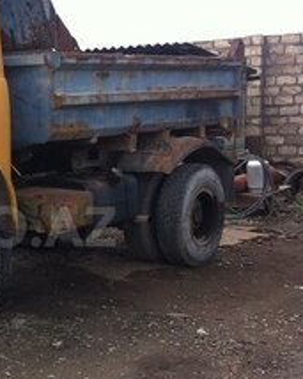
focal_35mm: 79
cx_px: -20
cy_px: 227
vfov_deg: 24.1
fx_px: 886
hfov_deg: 18.7
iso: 80
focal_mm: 3.85
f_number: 2.8
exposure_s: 1/656
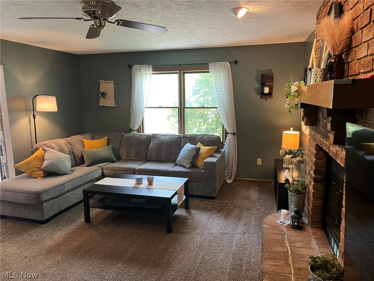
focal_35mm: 26
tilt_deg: -9.6
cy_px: 140
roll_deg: +0.5
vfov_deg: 53.1
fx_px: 281
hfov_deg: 67.3
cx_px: 187
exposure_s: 1/60
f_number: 1.6
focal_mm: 5.1
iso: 200
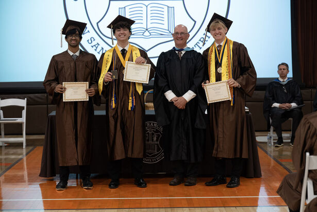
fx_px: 845
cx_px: 158
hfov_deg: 21.2
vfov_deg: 14.3
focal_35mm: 96
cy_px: 106
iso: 1600
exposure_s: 1/100
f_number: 4
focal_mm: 96
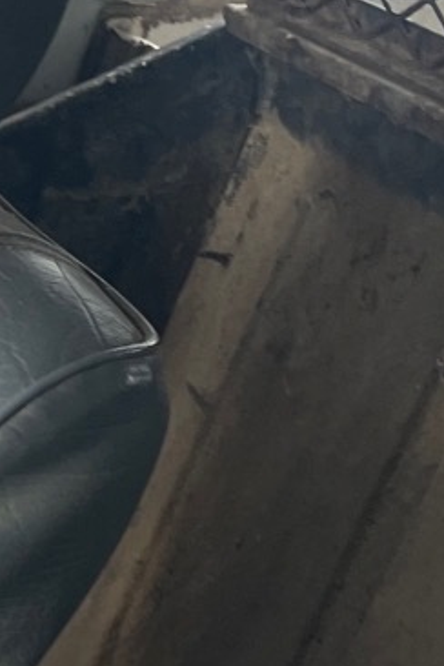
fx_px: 2460
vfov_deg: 14.8
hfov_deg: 9.9
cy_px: 857
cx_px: -284
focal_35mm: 133
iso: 32
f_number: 1.6
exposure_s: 1/121
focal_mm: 4.2
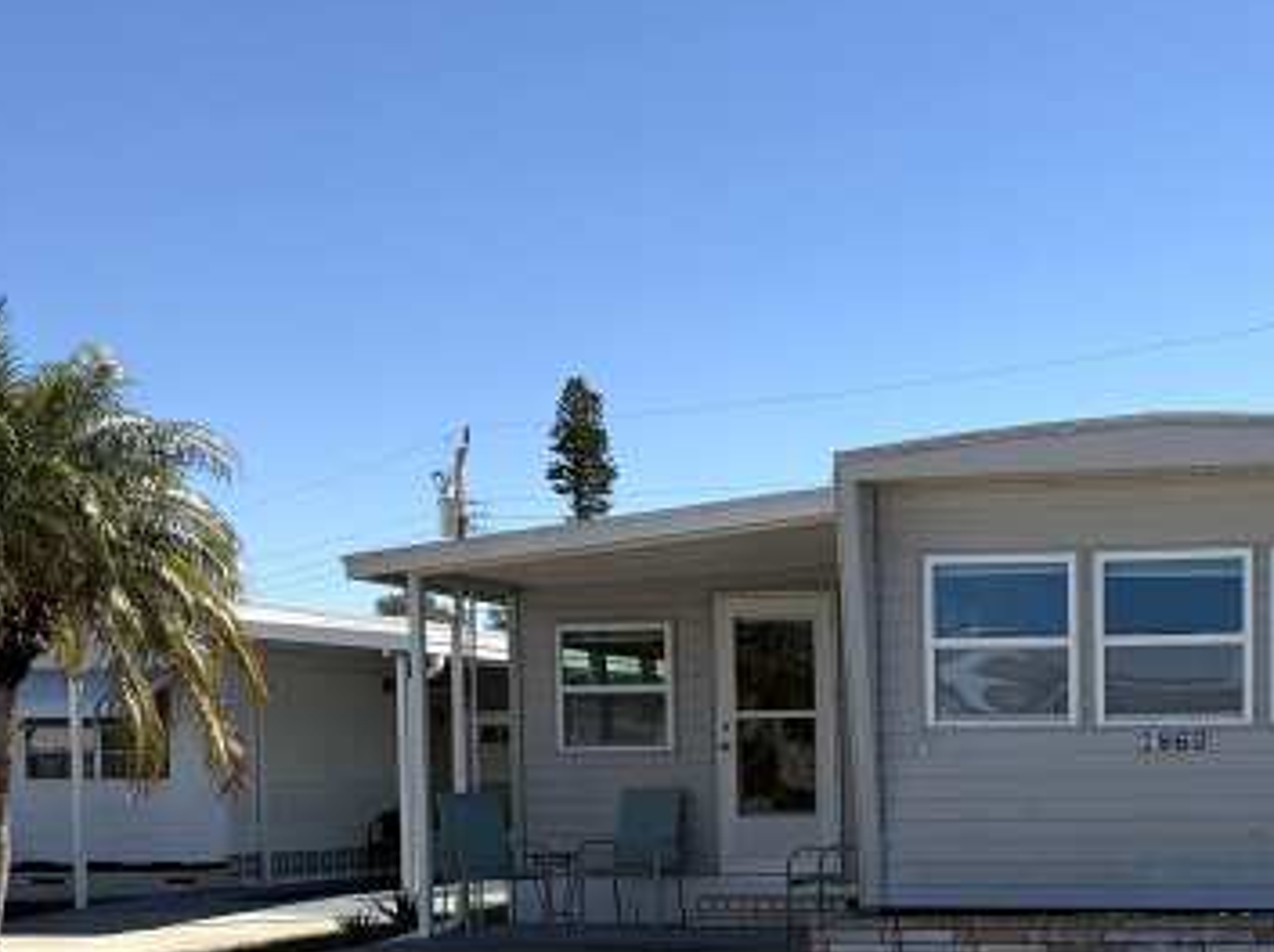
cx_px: 1076
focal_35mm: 59
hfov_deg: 31.6
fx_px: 2169
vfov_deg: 24.1
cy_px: 865
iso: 50
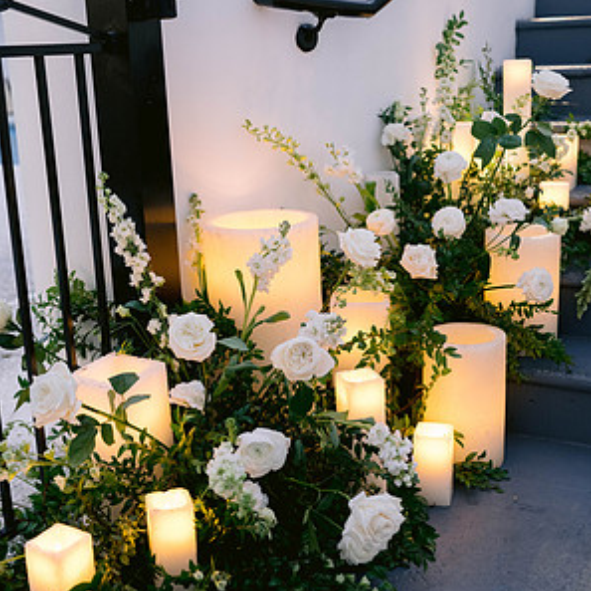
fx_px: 869
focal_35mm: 45
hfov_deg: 37.6
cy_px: 269
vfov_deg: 37.5
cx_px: 296
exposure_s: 1/50
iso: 1600
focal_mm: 35
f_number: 2.8
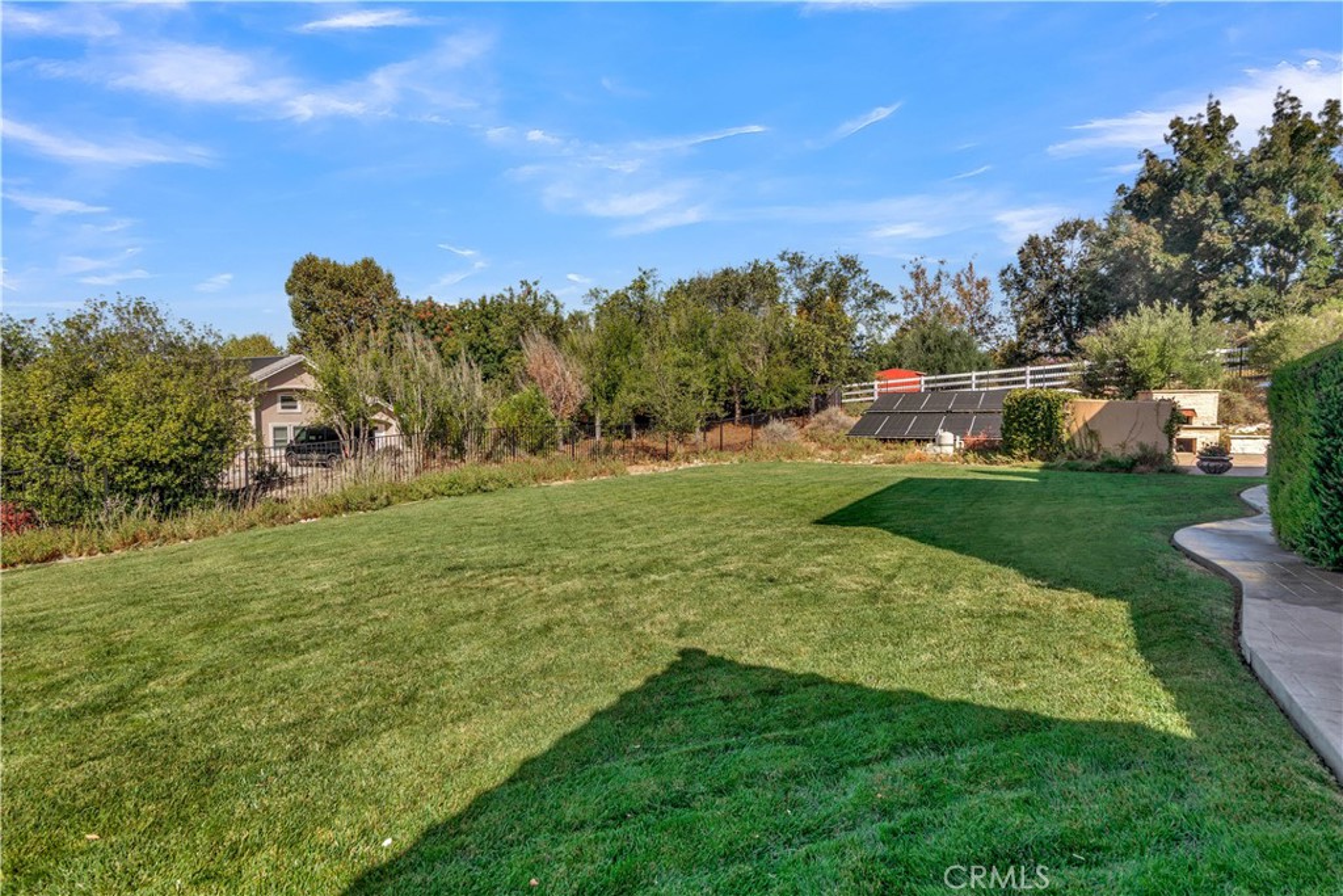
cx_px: 672
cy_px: 448
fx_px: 672
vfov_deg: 67.4
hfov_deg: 90.0
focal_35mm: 18
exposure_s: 1/160
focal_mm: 18
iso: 200
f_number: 8
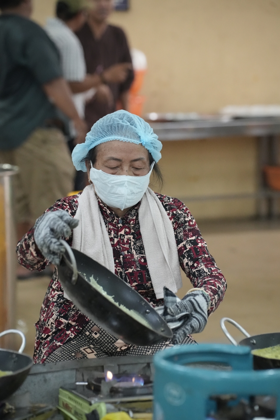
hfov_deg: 11.5
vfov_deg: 17.2
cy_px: 210
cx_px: 140
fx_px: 1388
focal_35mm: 119
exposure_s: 1/160
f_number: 4
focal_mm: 119
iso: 8000
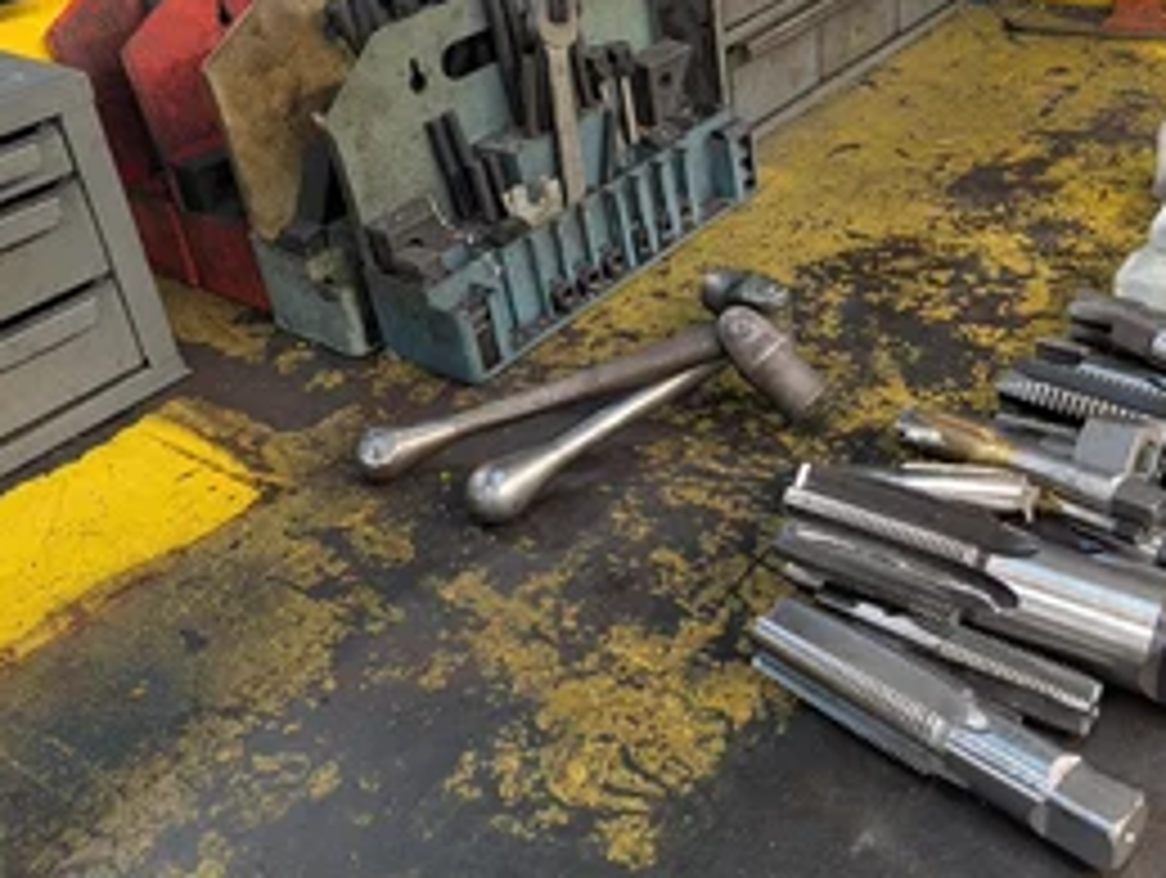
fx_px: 1248
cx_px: 792
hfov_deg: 49.1
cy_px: 295
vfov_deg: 38.3
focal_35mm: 37
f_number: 1.68
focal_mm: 6.9
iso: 815
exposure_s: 1/120
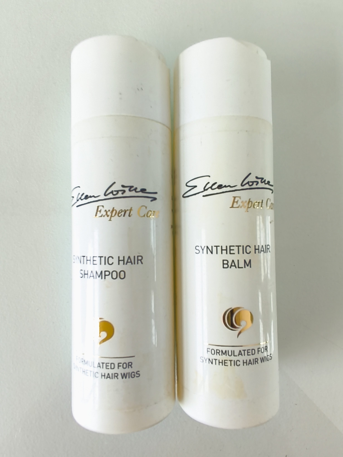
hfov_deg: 58.9
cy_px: 228
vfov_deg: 73.9
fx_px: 304
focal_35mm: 23
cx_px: 172
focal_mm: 1.65
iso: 50
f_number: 2.2
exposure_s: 1/60
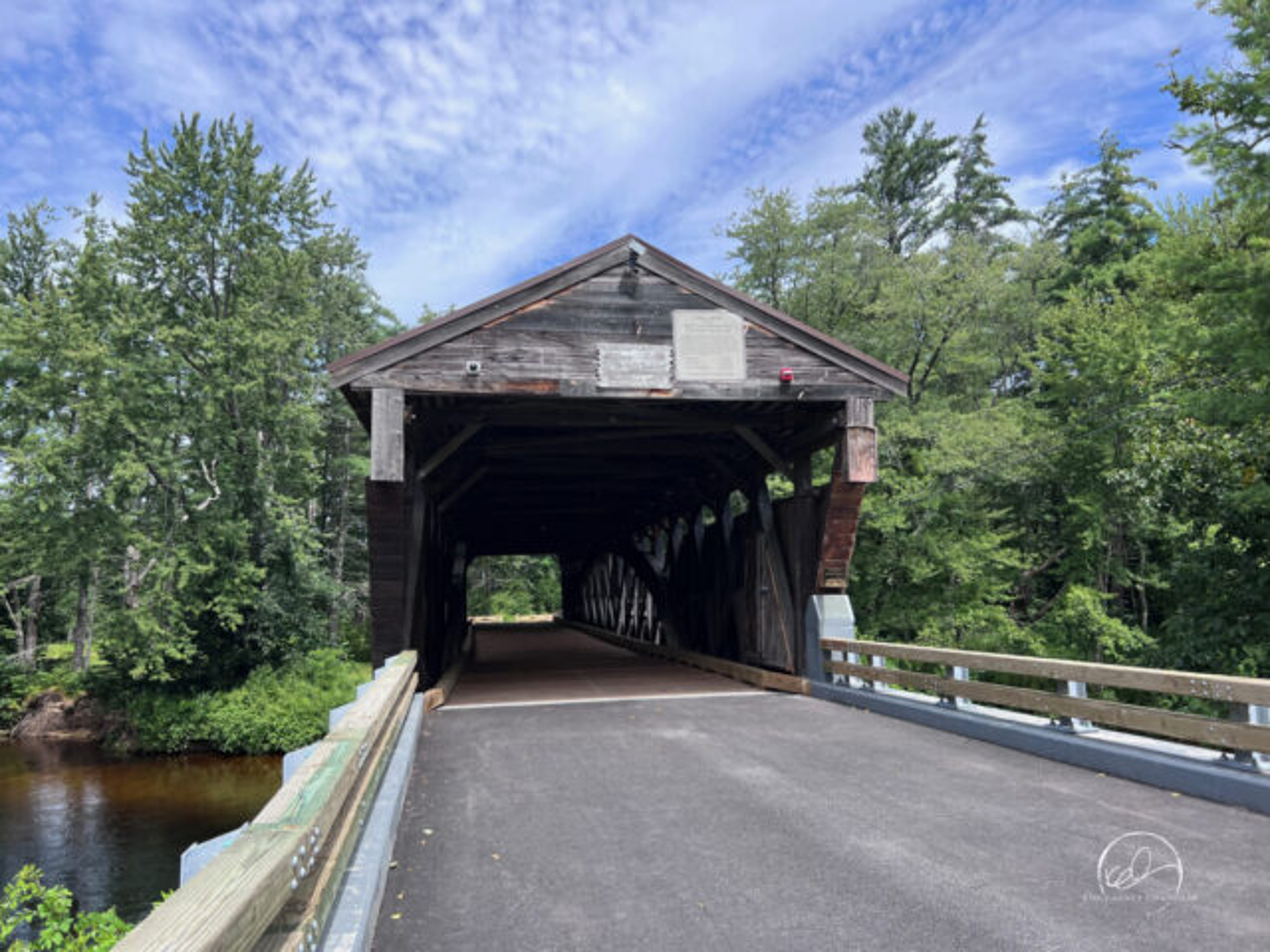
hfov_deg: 67.3
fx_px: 954
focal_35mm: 26
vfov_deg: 53.1
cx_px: 635
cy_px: 476
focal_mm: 5.7
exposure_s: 1/2571
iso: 50
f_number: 1.5
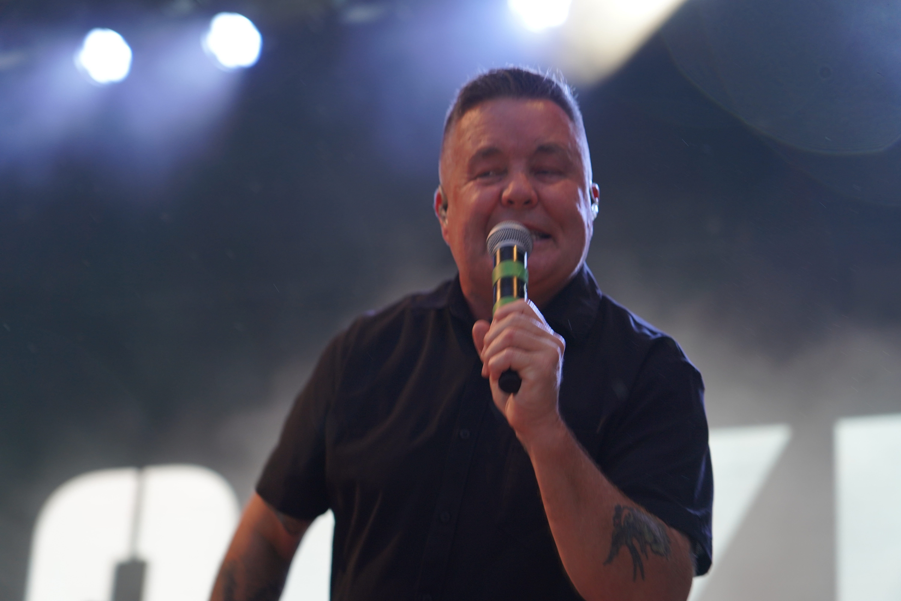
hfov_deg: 21.2
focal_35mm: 96
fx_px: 2402
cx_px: 450
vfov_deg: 14.3
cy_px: 300
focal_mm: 96
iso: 500
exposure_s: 1/160
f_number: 4
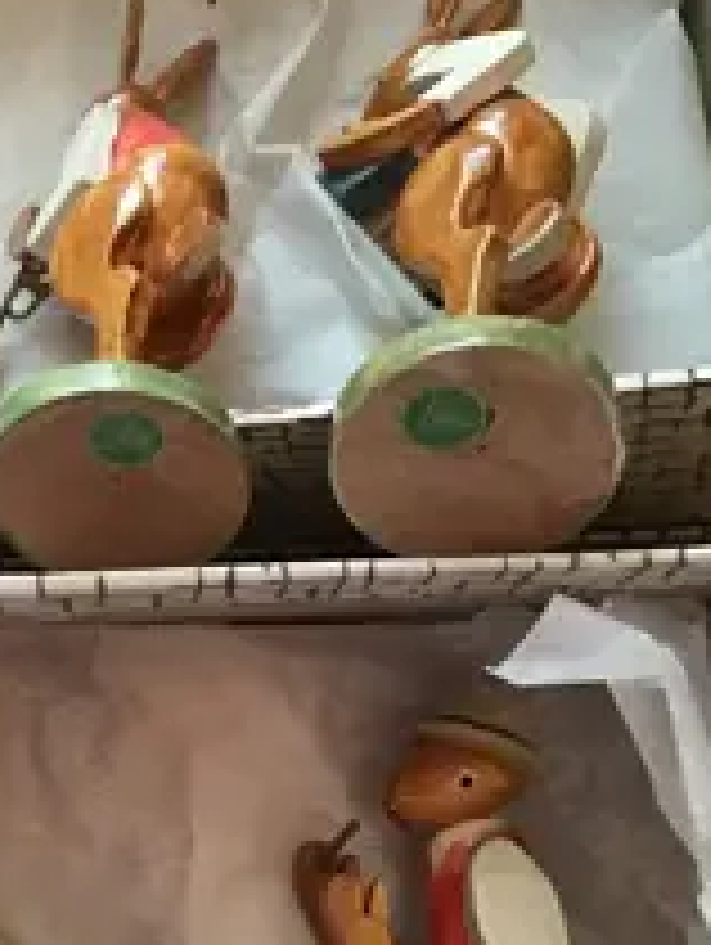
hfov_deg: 24.1
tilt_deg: -72.0
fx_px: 1613
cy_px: 531
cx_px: 50
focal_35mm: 59
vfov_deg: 32.6
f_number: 2.4
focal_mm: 3.3
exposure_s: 1/17
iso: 320
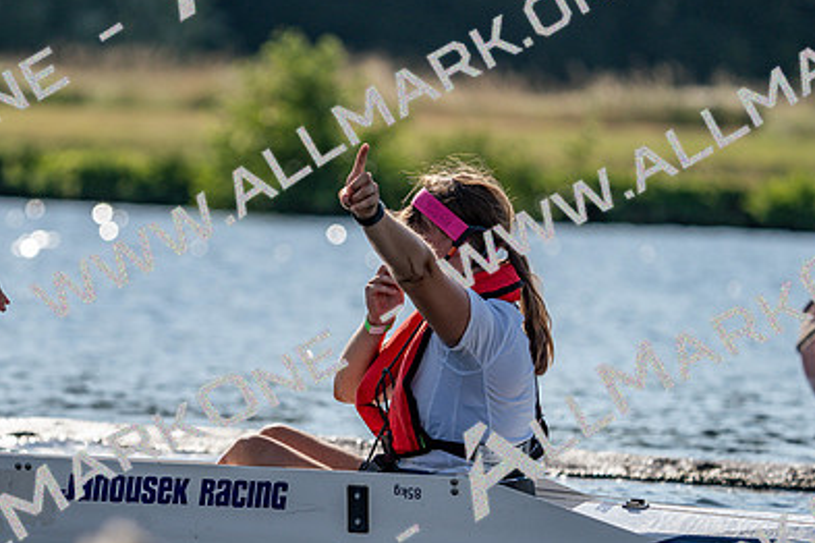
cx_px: 286
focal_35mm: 460
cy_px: 324
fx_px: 10413
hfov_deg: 4.5
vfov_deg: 3.0
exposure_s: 1/1600
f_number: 6.3
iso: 160
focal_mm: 312
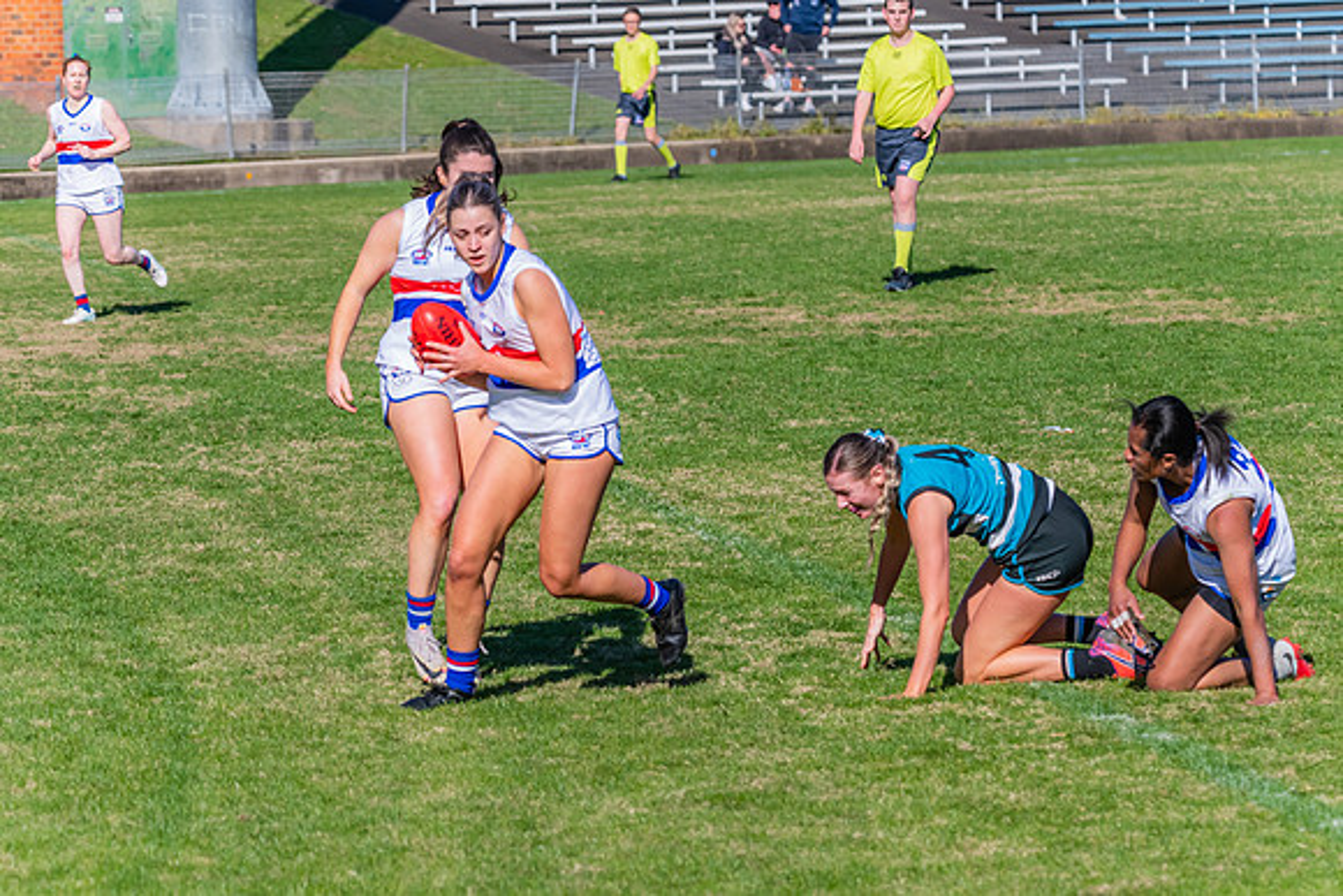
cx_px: 660
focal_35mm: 263
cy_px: 472
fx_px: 9819
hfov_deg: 7.8
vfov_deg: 5.2
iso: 800
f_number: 11
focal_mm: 240
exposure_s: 1/1600
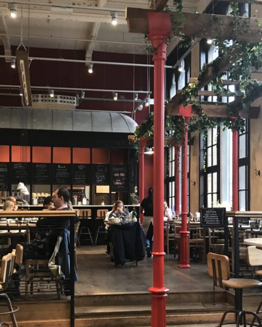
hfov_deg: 30.8
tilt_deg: +0.7
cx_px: 131
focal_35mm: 49
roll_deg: +0.2
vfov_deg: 37.9
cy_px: 197
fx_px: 475
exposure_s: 1/20
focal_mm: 3.99
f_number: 1.8
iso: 40
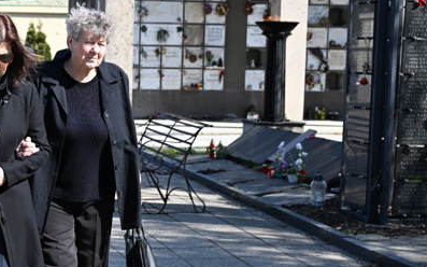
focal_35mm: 85
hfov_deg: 24.1
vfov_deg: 15.3
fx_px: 989
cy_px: 194
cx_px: 100
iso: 500
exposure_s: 1/1600
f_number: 5
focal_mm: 48
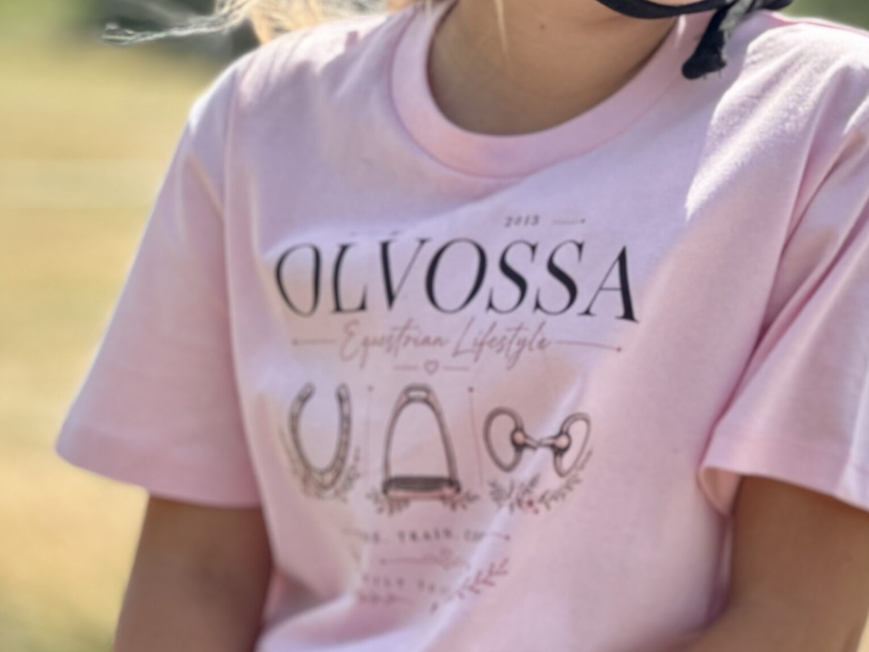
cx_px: 491
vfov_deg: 11.5
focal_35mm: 129
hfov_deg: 15.3
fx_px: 3238
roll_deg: +2.1
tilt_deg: -4.9
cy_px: 360
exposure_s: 1/309
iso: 25
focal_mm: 9
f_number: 2.8
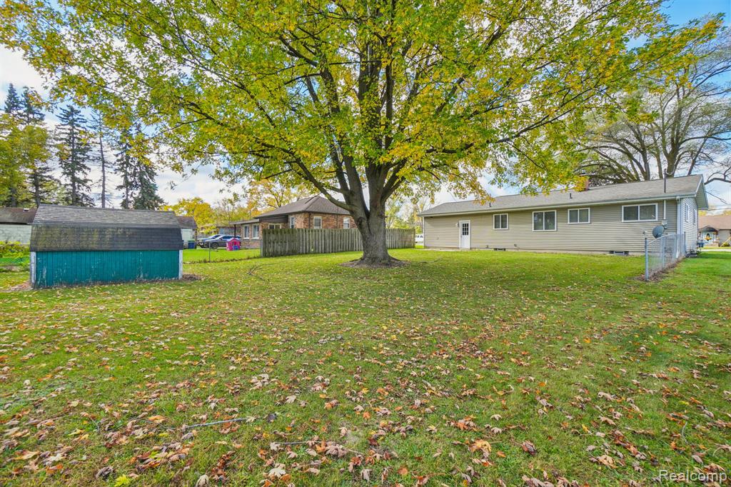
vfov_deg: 77.3
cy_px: 244
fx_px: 304
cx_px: 366
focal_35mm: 15
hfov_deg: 100.4
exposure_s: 1/60
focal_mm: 10
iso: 100
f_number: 8
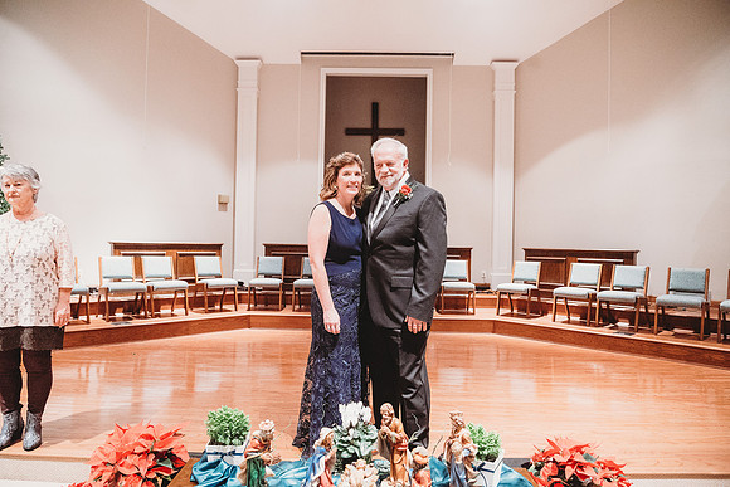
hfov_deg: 73.7
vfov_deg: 53.2
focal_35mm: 24
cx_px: 365
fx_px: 487
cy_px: 244
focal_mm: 24
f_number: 4
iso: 6400
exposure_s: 1/200
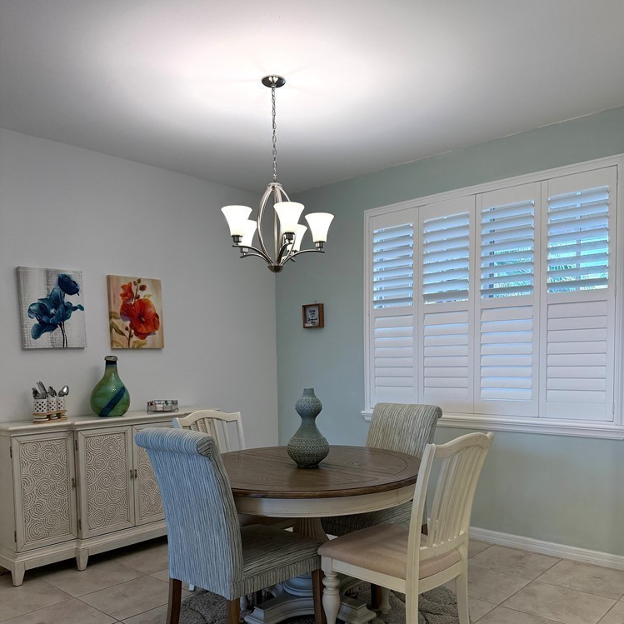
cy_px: 396
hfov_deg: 55.6
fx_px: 591
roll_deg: +0.6
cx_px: 317
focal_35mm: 29
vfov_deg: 54.9
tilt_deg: -2.6
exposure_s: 1/232
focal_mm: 6.76
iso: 160
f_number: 1.78
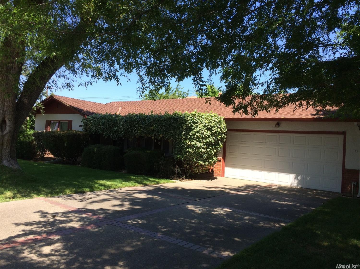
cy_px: 134
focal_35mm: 29
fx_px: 301
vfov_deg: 48.2
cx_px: 180
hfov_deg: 61.7
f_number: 2.2
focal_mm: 4.15
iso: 32
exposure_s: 1/820
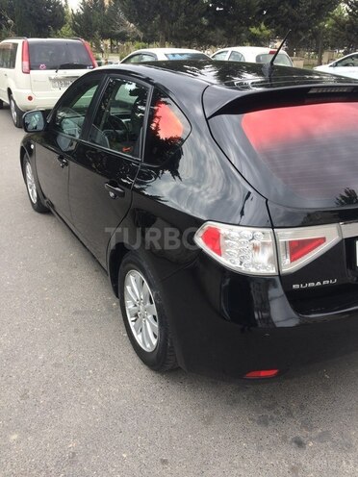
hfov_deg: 48.2
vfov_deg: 61.7
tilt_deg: -28.1
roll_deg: -1.2
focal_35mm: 29
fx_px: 400
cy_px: 238
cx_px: 179
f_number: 2.2
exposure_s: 1/533
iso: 32
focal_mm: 4.15
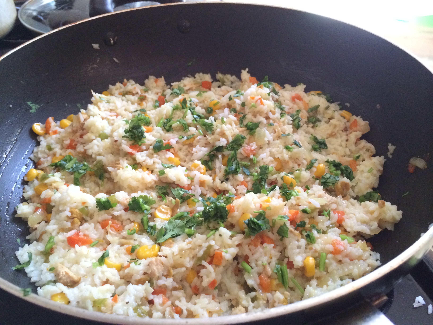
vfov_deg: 46.8
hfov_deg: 60.0
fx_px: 375
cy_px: 162
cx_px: 216
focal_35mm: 30
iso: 250
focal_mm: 4.12
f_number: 2.2
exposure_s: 1/30
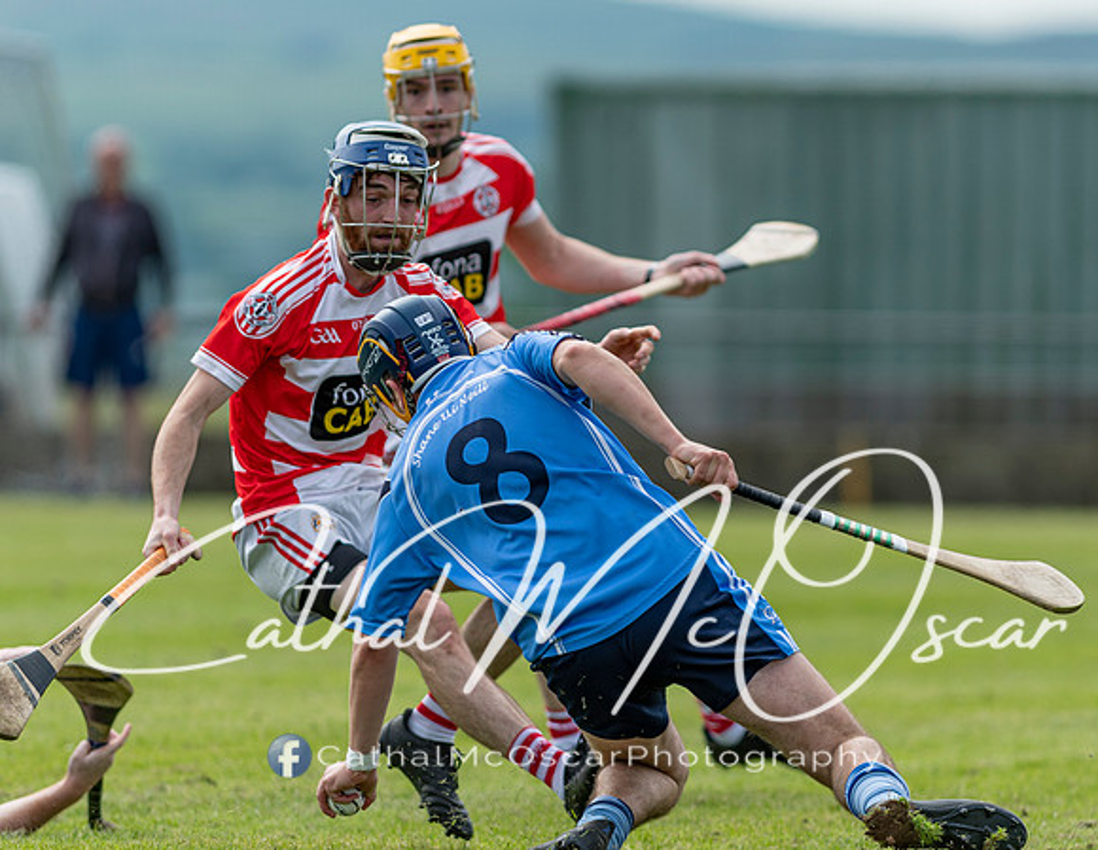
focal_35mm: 525
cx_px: 659
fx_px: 16847
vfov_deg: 2.9
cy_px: 416
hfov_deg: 3.7
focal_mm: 300
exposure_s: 1/1600
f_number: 2.8
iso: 100
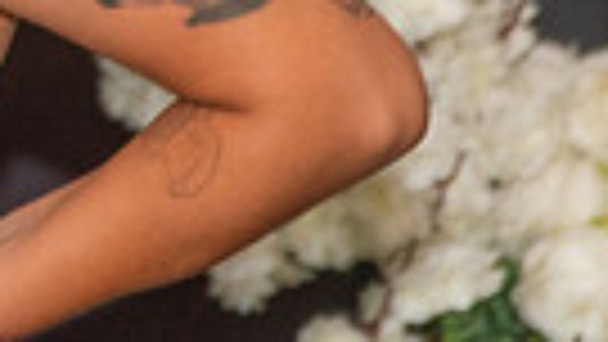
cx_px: -606
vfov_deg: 2.9
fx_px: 6756
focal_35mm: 419
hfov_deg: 5.1
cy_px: -330
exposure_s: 1/160
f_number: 4
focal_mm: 75
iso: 640
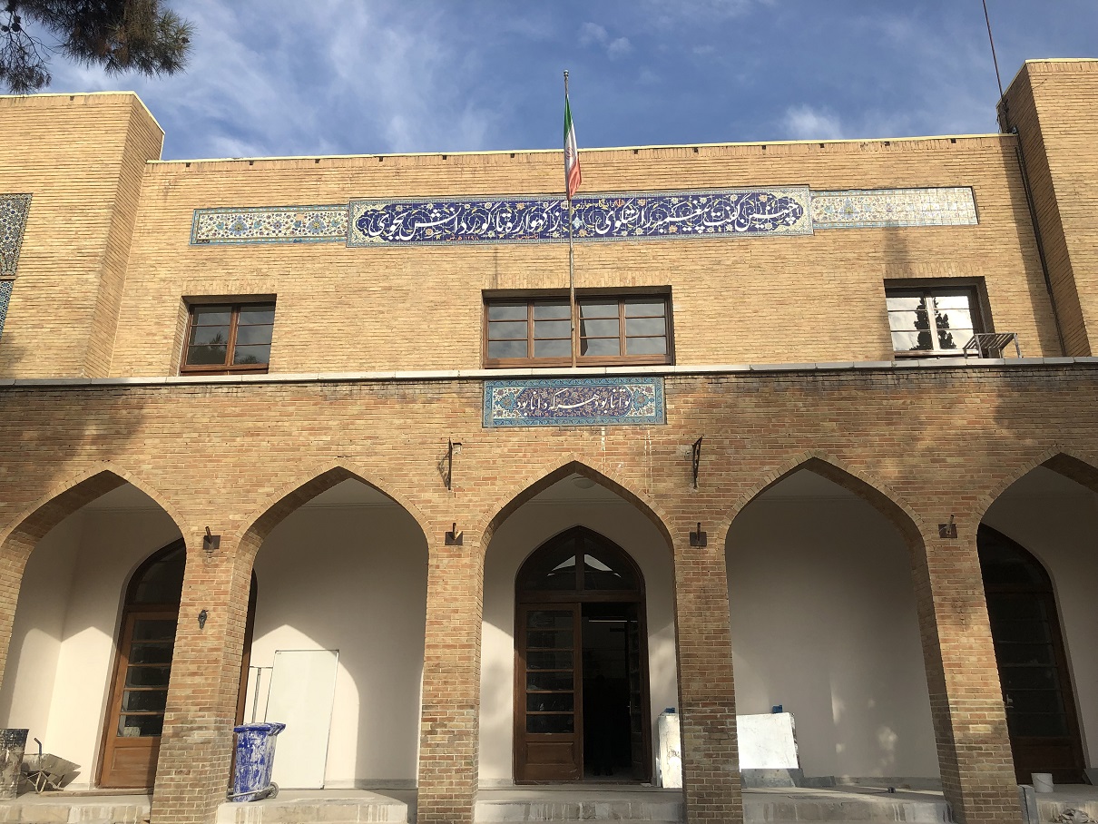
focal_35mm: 28
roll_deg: +1.1
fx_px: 888
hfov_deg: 63.4
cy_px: 412
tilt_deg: +19.3
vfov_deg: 49.8
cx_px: 549
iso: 20
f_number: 1.8
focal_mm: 3.99
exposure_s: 1/1845
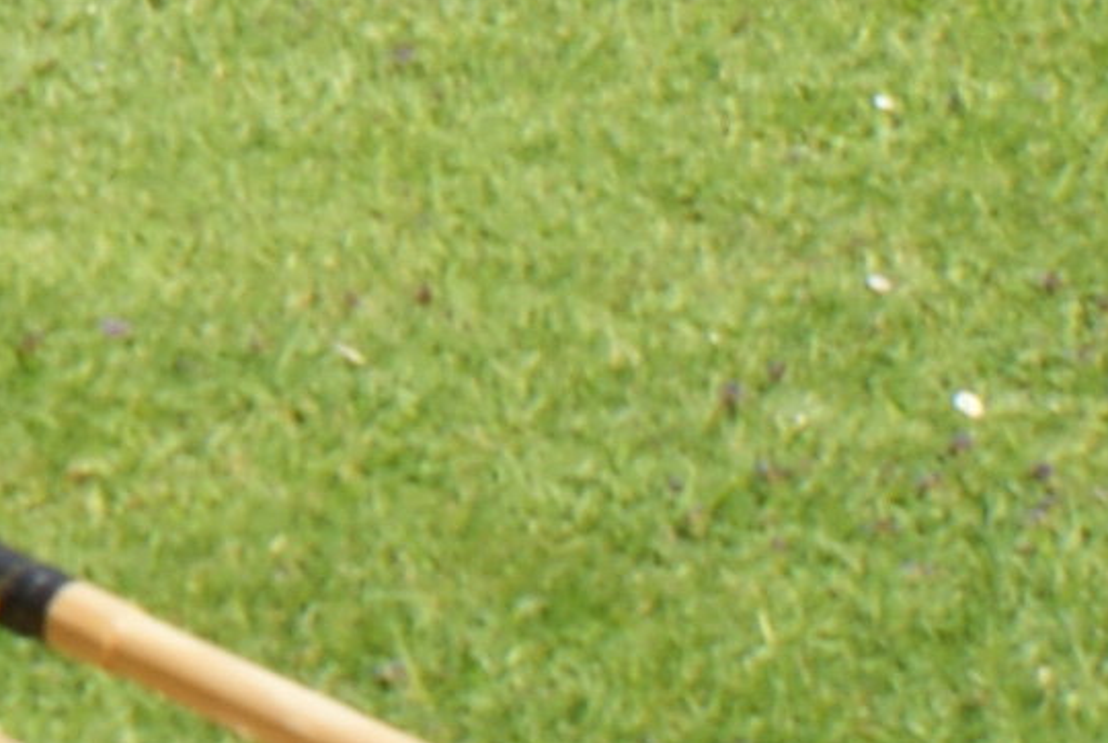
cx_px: -907
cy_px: -525
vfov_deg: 4.5
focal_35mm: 301
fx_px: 9279
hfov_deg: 6.7
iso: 100
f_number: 11
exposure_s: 1/125
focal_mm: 28
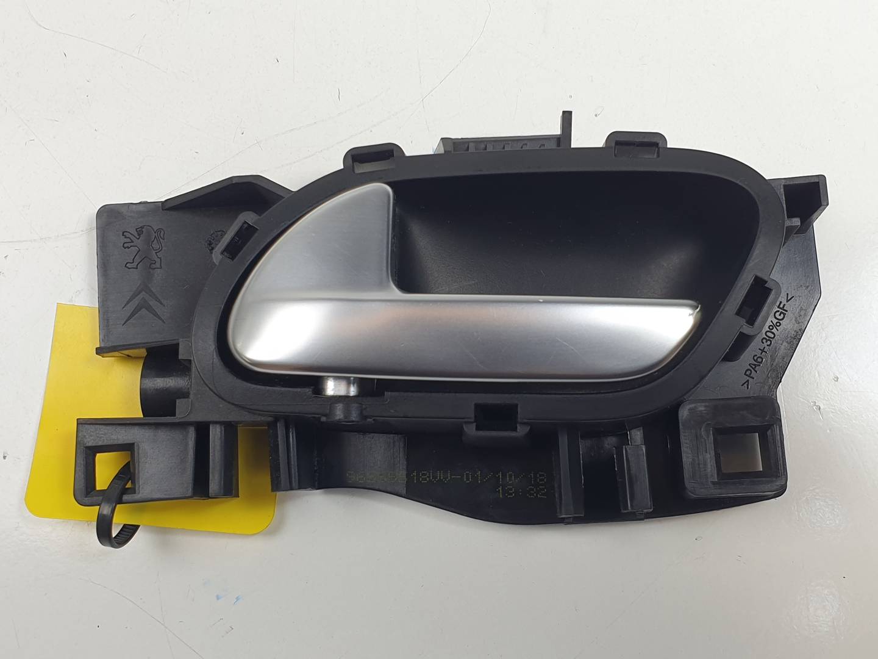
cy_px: 330
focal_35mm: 26
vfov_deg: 53.1
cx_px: 439
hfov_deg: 67.3
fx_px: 659
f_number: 2.4
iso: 50
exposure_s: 1/130
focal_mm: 4.3
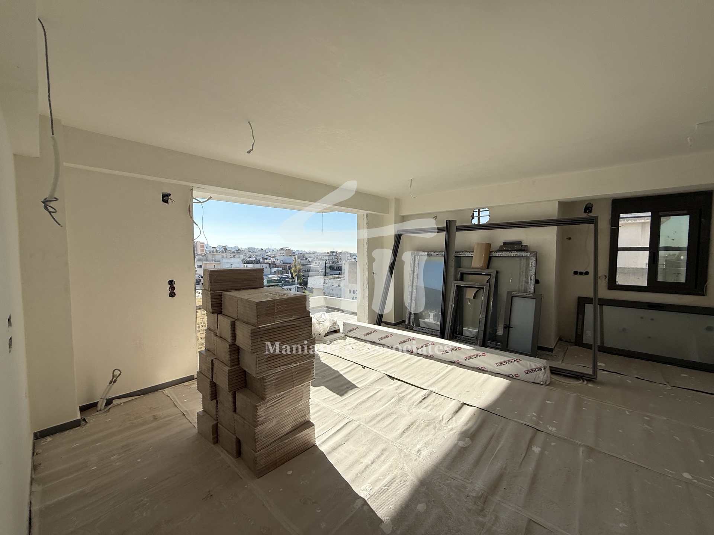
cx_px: 357
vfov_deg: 85.7
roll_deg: +1.3
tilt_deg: -1.8
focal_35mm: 14
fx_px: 289
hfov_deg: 102.1
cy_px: 268
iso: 50
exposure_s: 1/2320
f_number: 2.2
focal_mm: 2.22
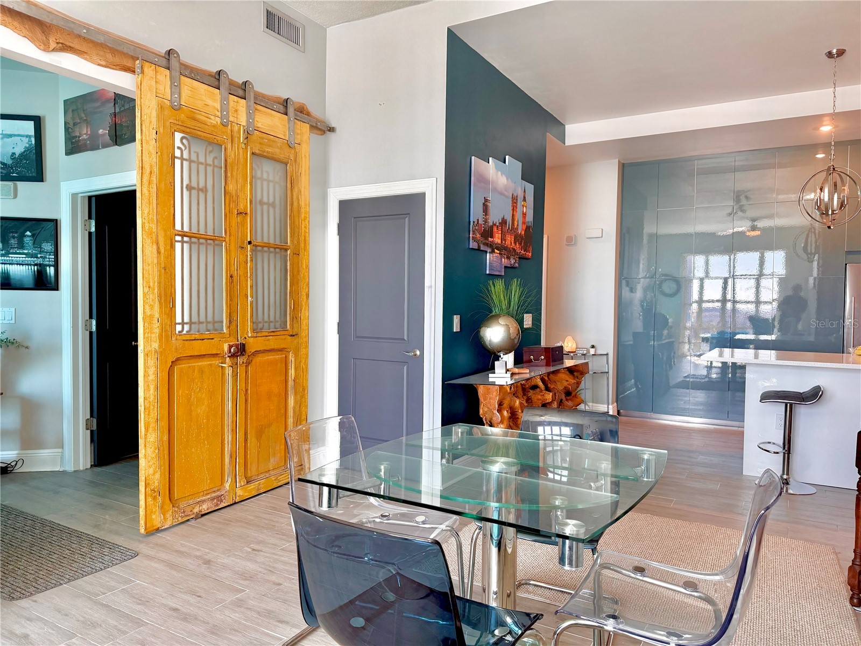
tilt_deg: -2.0
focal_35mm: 24
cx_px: 430
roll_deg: -0.5
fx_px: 597
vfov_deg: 56.8
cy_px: 323
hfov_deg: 71.6
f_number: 1.78
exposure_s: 1/120
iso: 160
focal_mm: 6.76
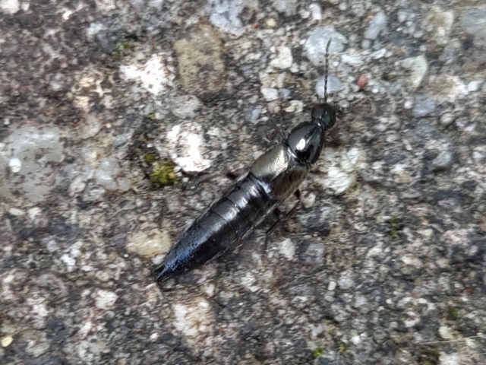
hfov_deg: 67.3
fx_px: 365
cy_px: 182
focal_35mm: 26
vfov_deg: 53.1
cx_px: 243
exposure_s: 1/100
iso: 64
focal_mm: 5.4
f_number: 1.8
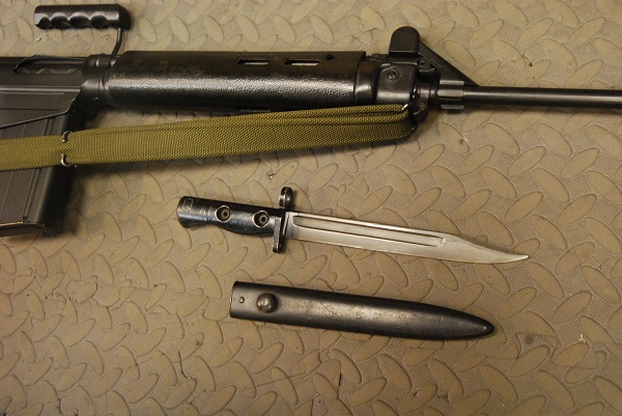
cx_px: 311
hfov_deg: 44.9
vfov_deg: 30.9
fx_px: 752
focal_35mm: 44
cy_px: 208
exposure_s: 1/30
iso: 1250
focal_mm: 29
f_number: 4
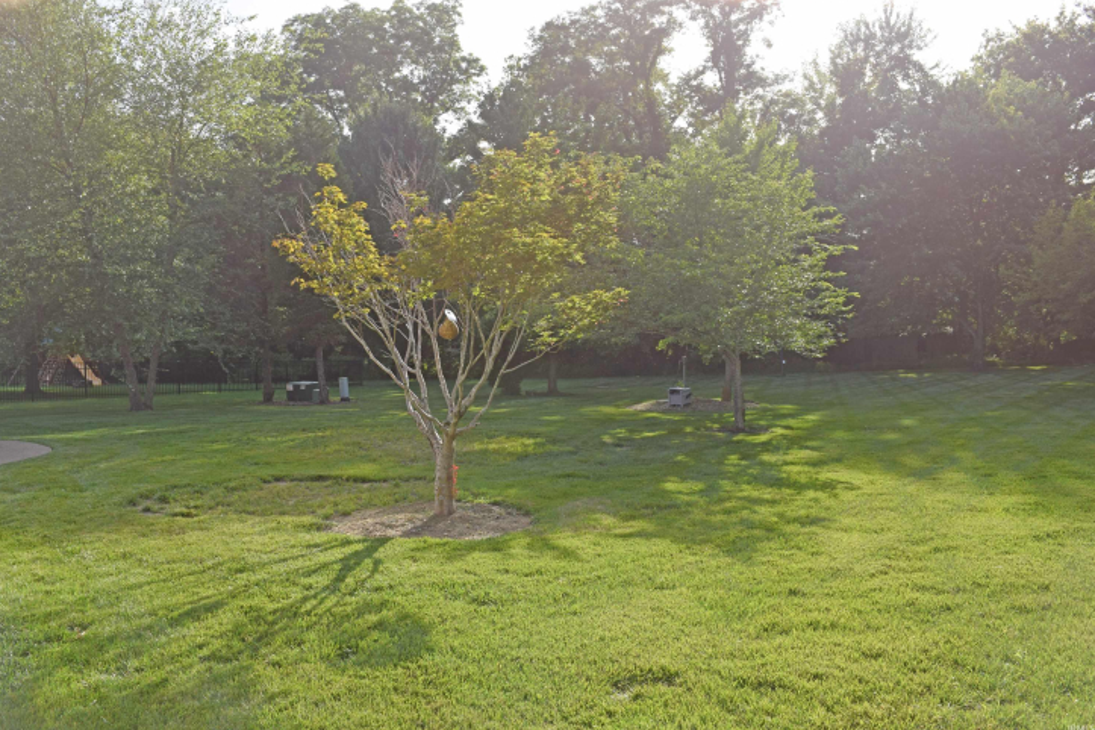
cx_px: 529
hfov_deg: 65.5
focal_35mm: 28
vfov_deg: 46.4
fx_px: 852
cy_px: 357
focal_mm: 18
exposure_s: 1/200
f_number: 7.1
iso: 100
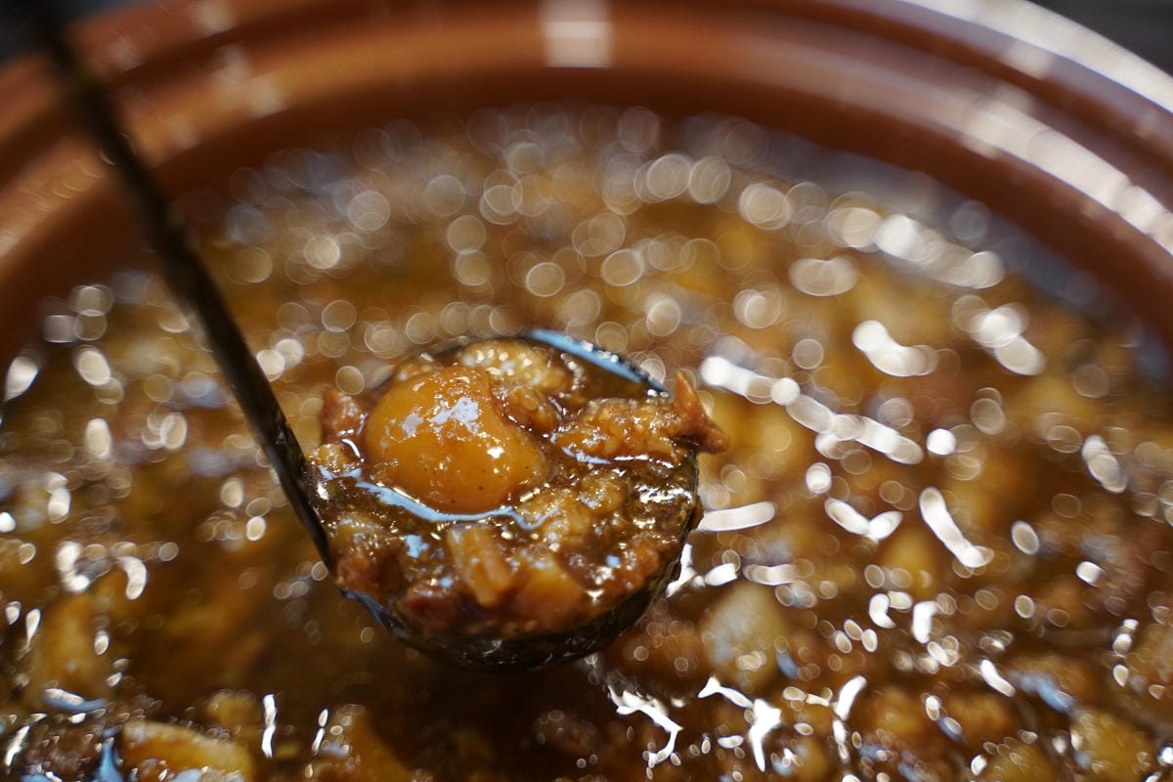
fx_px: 2444
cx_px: 586
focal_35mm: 75
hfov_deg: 27.0
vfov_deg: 18.2
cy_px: 391
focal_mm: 75
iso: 1600
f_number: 2.8
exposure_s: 1/80
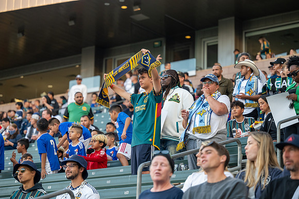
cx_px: 150
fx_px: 955
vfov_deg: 11.9
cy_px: 100
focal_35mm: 115
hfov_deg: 17.8
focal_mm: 115
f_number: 2.8
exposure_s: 1/800
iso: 1250
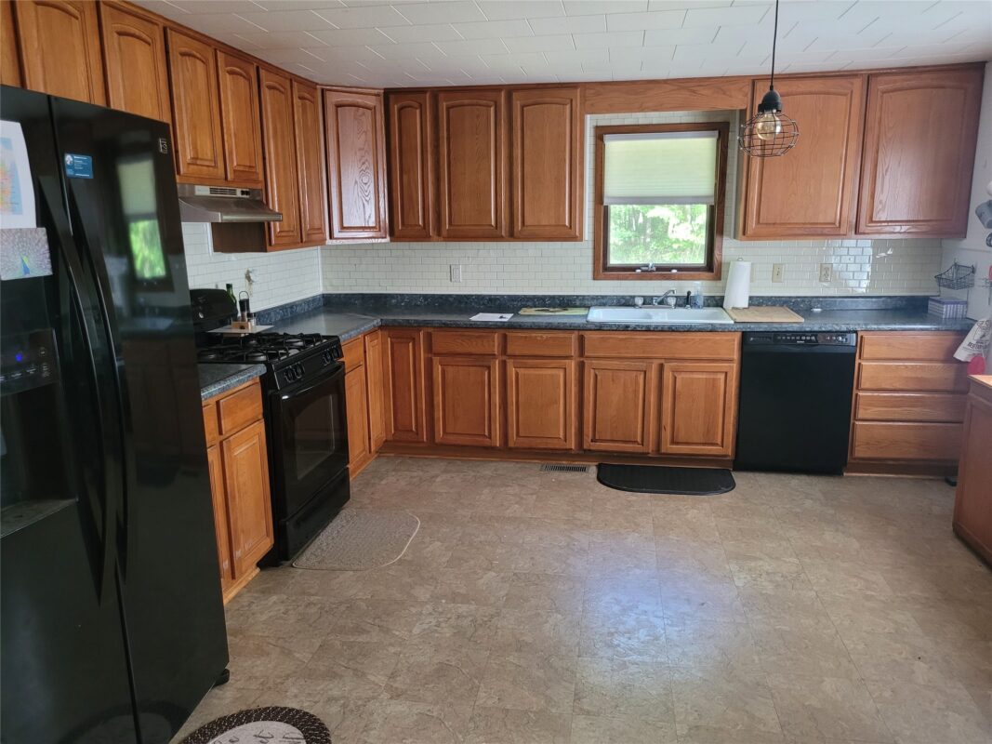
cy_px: 372
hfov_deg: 67.3
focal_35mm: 26
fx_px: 745
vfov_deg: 53.1
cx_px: 496
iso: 320
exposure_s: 1/40
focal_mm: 5.4
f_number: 1.8
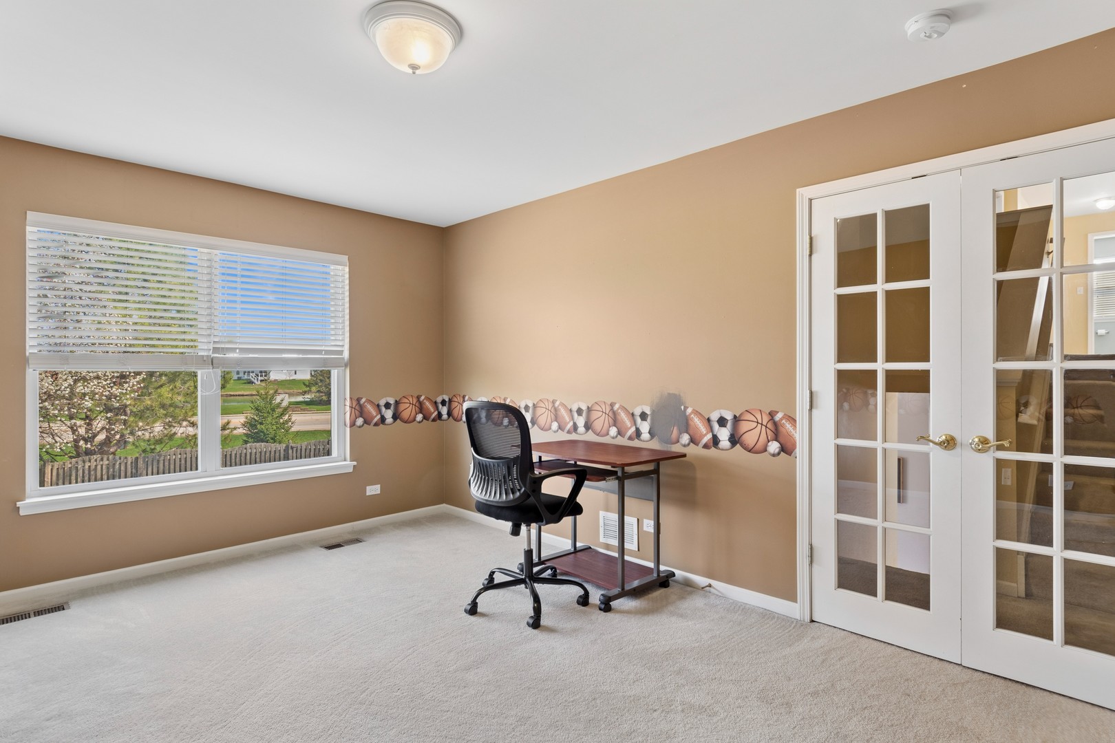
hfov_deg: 90.0
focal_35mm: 18
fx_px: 557
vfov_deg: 67.4
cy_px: 372
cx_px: 558
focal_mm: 12
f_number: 8
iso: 320
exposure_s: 1/8
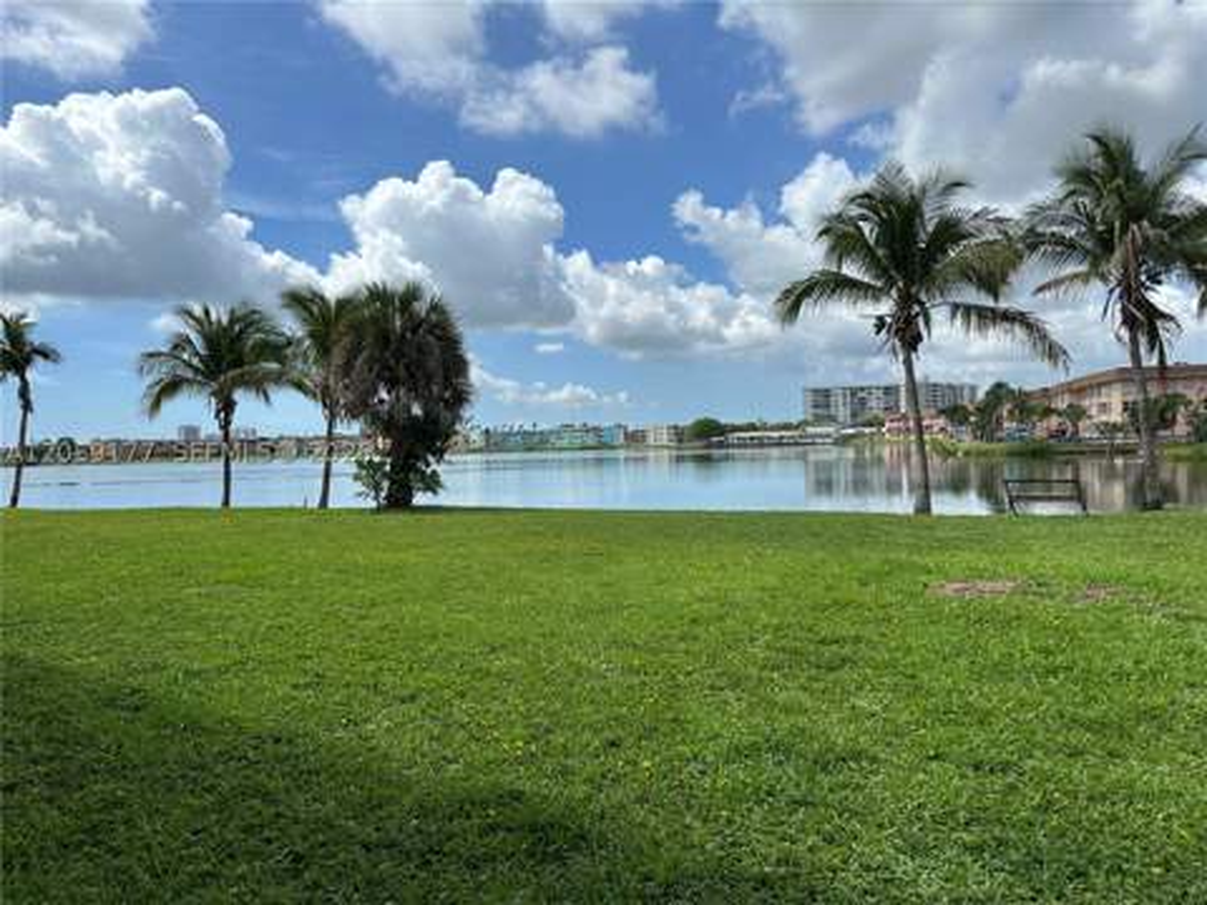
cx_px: 604
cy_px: 452
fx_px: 837
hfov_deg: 71.6
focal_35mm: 24
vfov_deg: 56.8
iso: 80
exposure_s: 1/6623
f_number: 1.78
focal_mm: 6.86
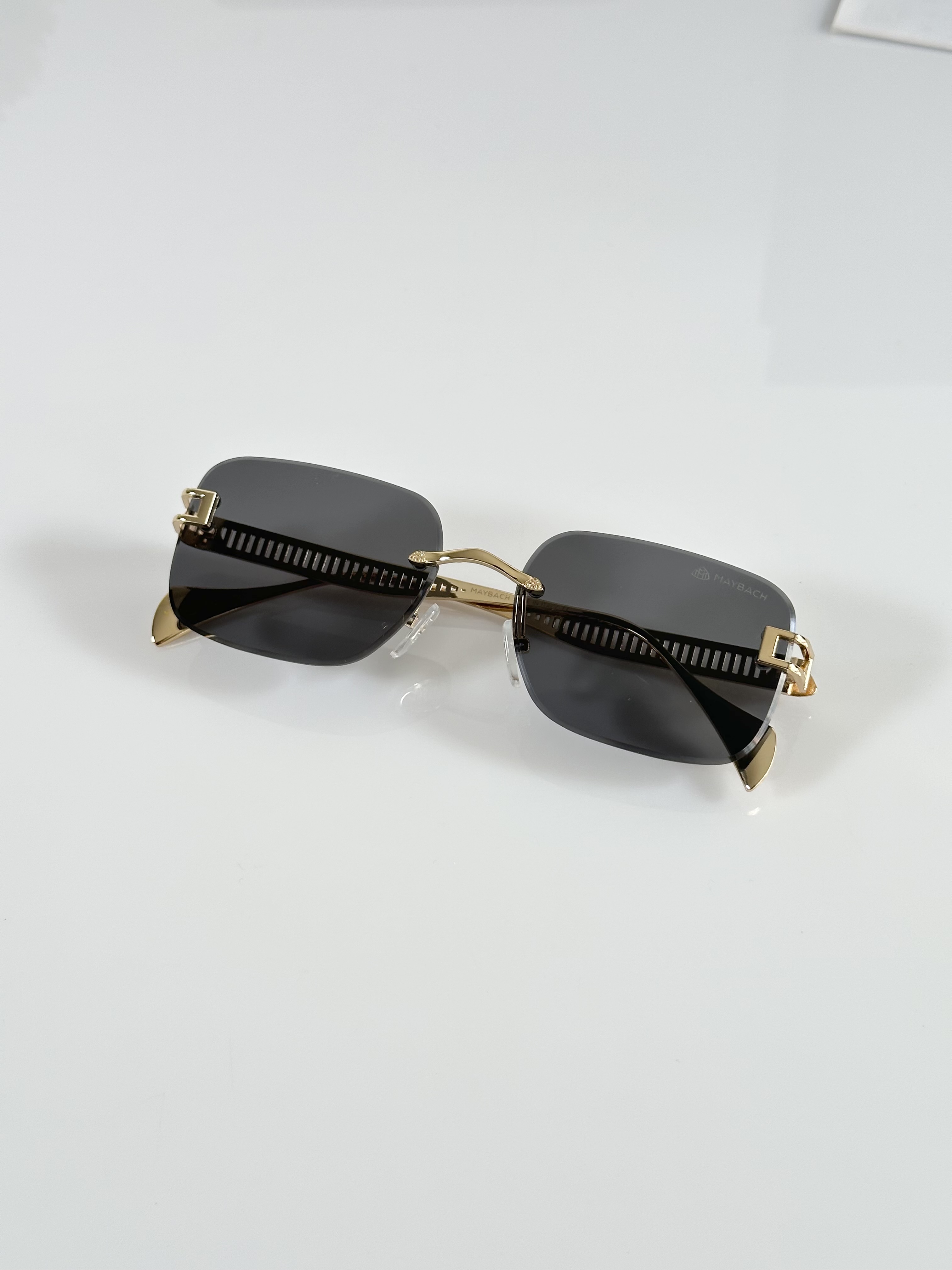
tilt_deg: -50.5
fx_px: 1760
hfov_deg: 30.3
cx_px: 476
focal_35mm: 48
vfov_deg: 39.7
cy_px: 635
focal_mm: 6.86
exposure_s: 1/125
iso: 64
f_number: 1.78
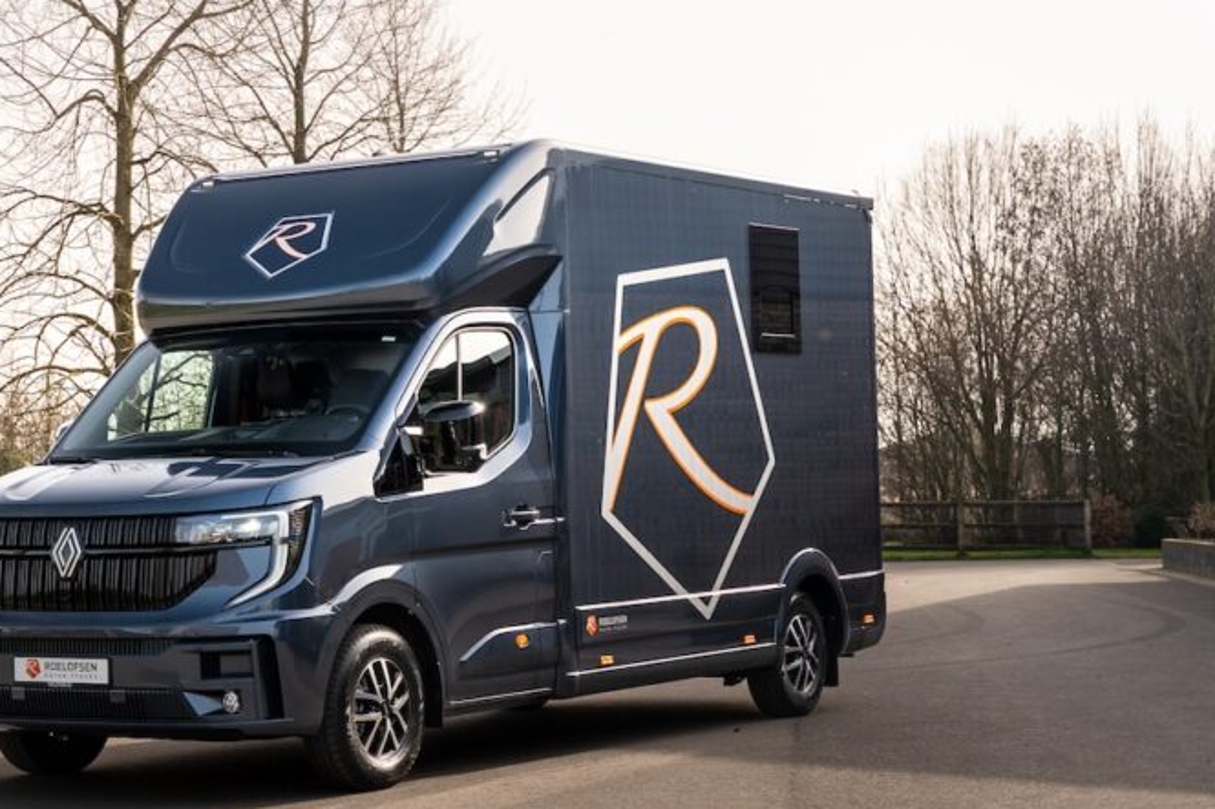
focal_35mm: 78
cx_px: 379
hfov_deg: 25.8
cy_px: 396
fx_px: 2632
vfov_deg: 17.5
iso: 200
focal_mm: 48.4
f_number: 5
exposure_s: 1/200
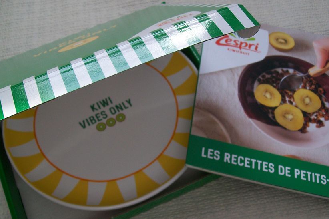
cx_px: 187
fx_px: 393
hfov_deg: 45.3
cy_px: 131
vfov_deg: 31.1
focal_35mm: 43
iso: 64
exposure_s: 1/160
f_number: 2.7
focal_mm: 6.1
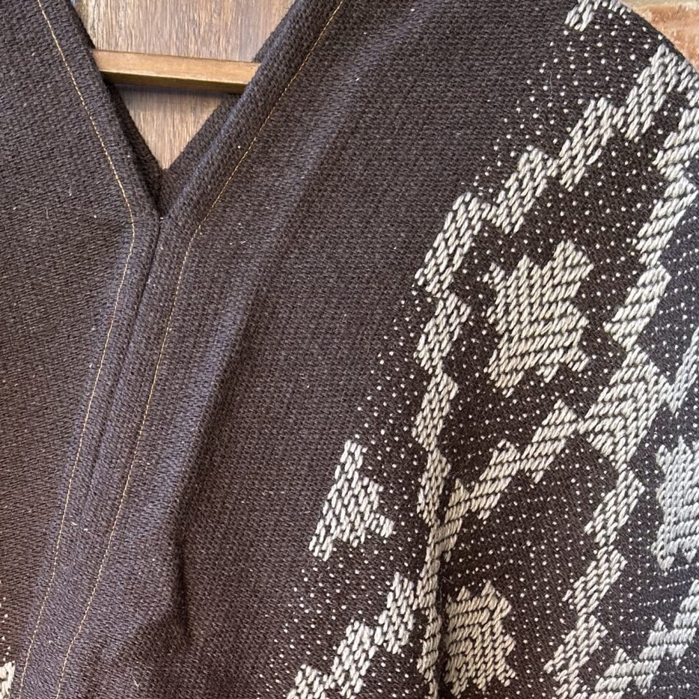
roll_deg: -3.2
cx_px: 127
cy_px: 760
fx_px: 1439
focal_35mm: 63
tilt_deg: -4.0
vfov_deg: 25.4
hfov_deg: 26.7
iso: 80
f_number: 1.5
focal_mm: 5.7
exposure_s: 1/121
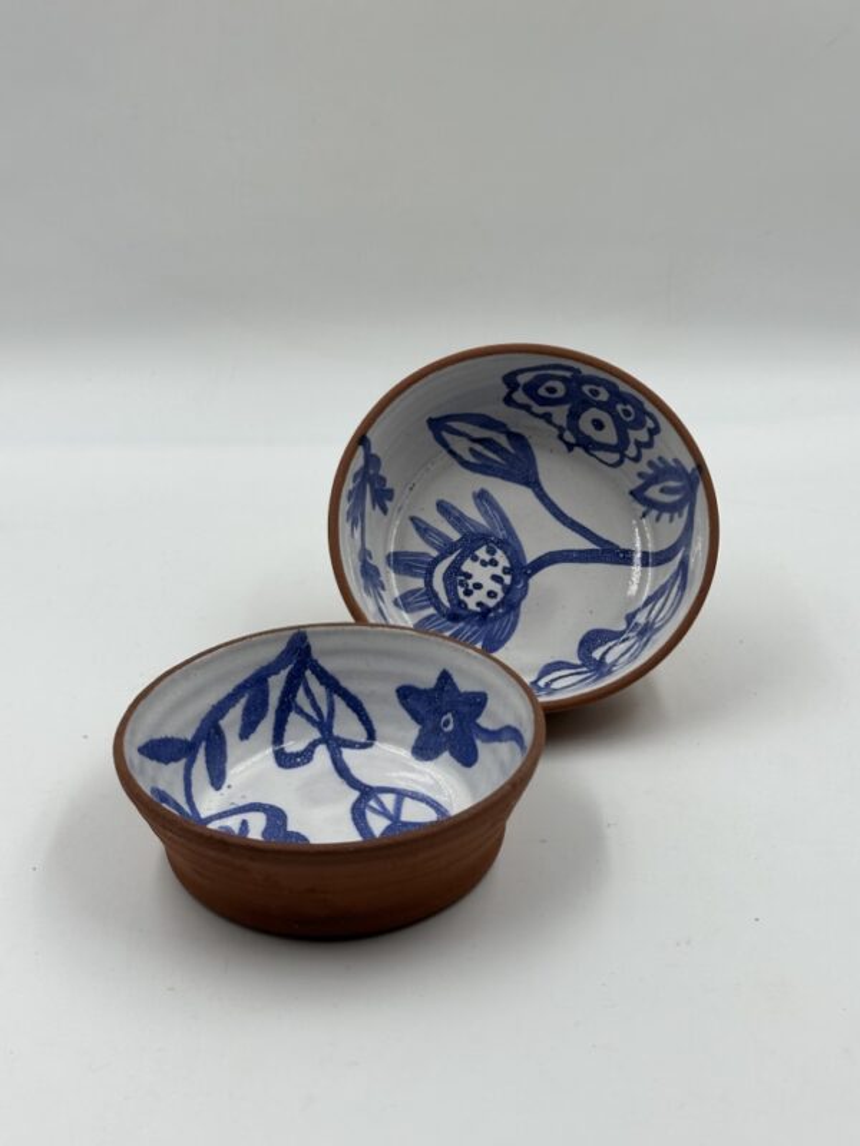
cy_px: 573
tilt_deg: -27.3
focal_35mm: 48
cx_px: 430
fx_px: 1590
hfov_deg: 30.3
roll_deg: +0.7
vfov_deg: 39.7
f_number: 1.78
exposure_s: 1/564
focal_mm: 6.86
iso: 64
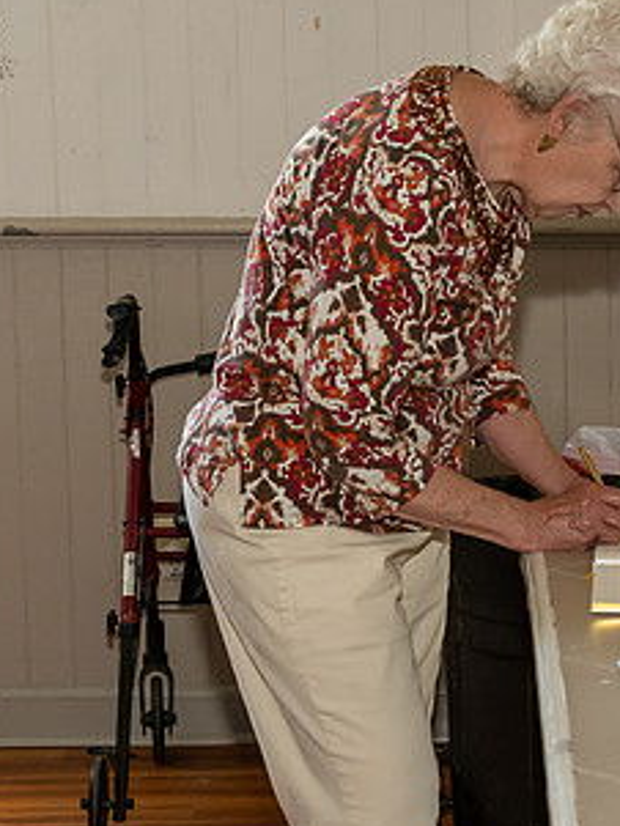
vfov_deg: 13.9
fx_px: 3389
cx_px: 640
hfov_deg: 10.4
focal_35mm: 142
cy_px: 400
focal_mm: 45
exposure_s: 1/125
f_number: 4
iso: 1000
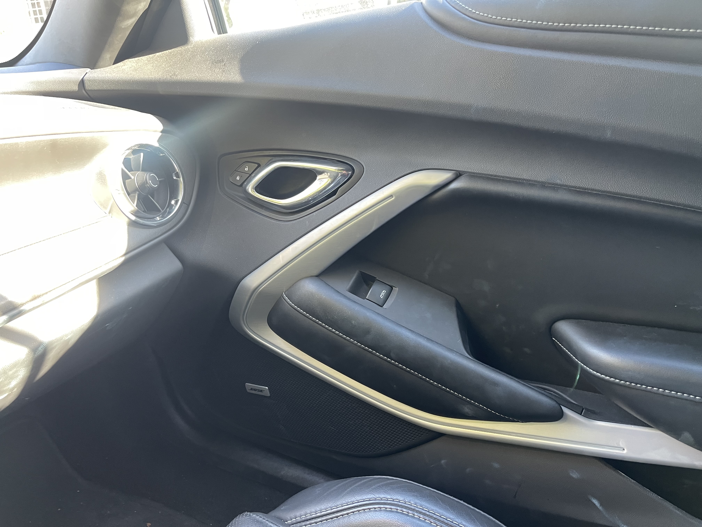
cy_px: 264
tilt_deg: -25.3
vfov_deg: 54.9
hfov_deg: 69.4
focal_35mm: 25
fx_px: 507
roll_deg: +2.1
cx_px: 351
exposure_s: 1/60
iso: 250
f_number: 1.6
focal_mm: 5.1
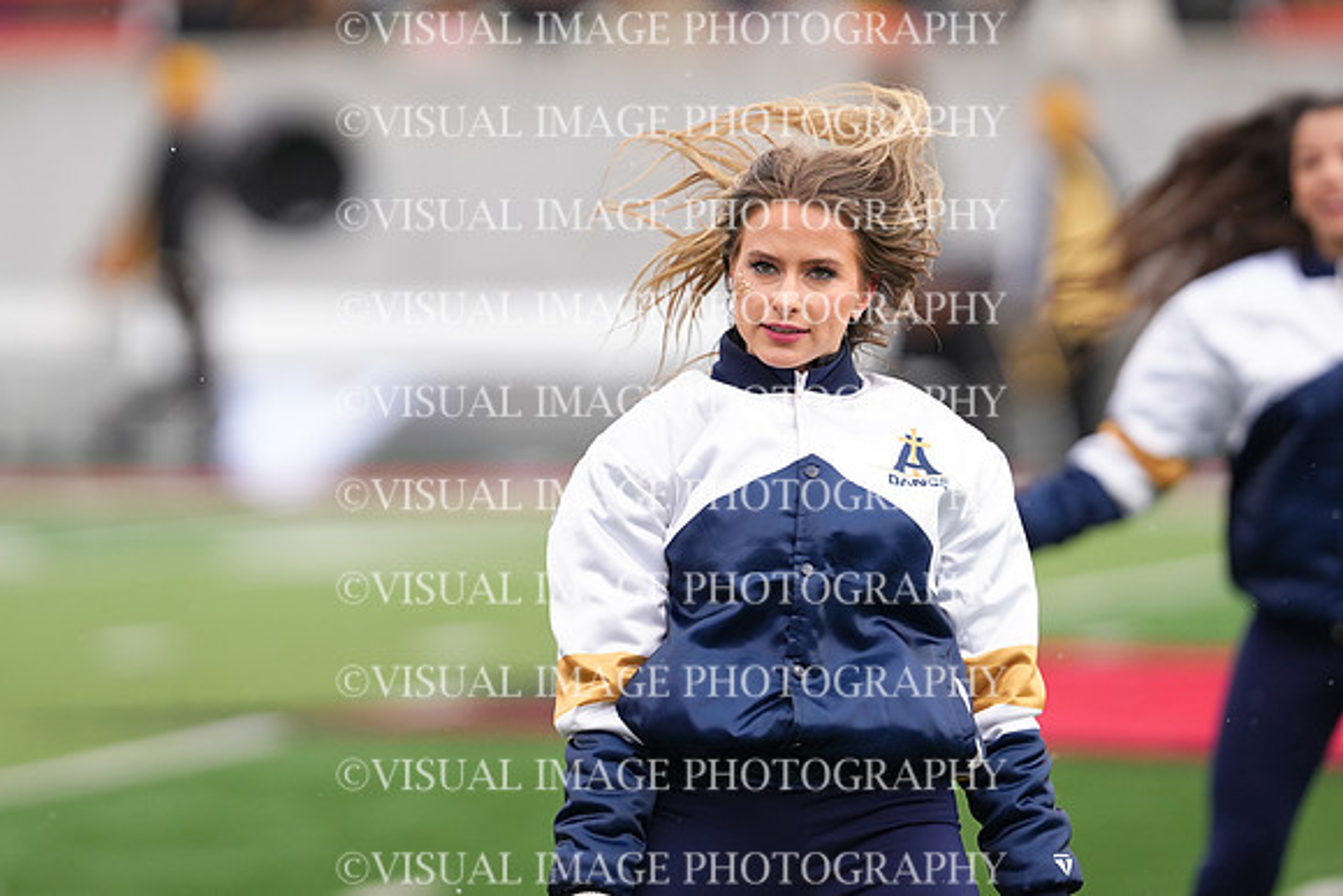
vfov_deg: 3.4
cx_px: 672
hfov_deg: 5.2
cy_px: 448
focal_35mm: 400
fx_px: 14925
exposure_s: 1/5000
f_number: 4
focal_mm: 400
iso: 2000
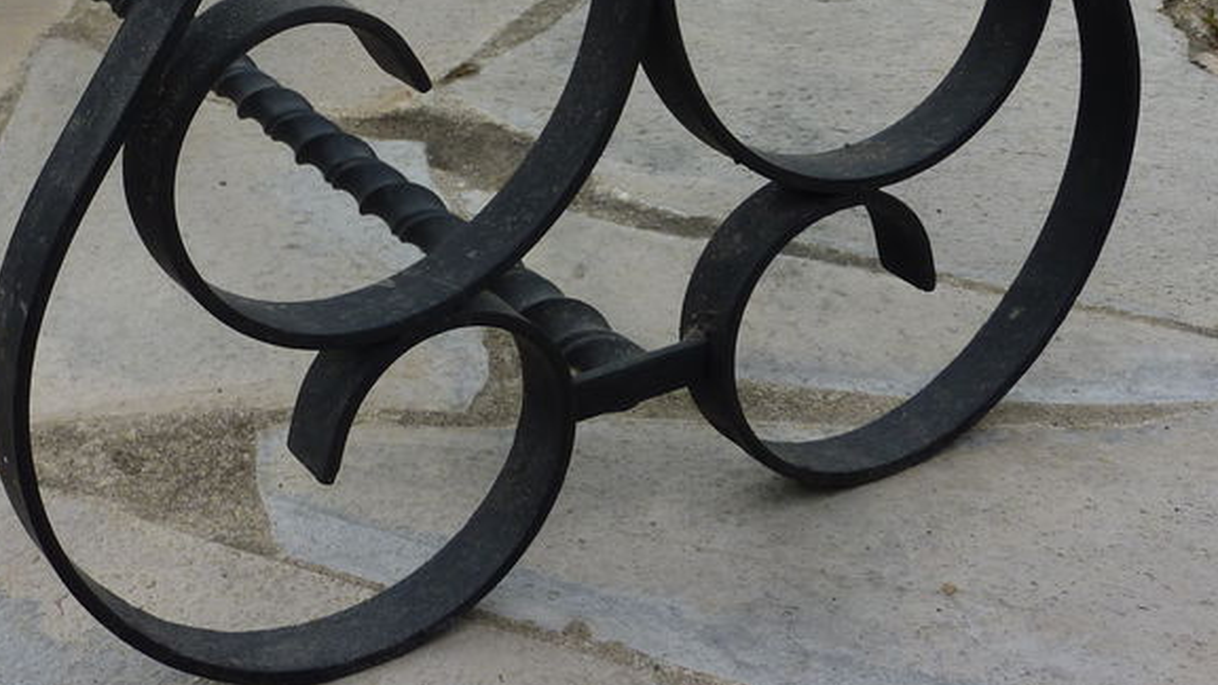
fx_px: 2261
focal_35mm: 70
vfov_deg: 16.8
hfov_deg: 29.6
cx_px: 285
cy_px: -30
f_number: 4
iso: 80
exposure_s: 1/400
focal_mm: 6.1
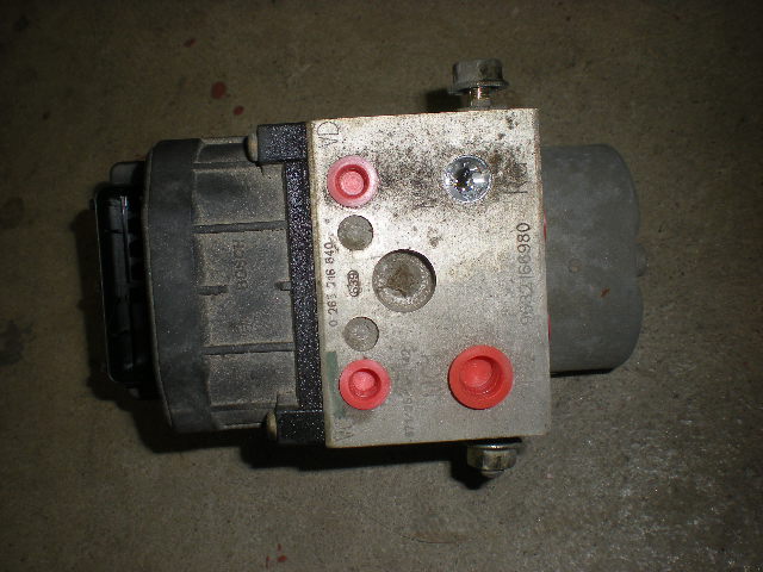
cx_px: 382
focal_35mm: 38
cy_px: 286
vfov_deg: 37.7
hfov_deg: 49.0
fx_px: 838
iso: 64
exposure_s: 1/60
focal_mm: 6.3
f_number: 4.6
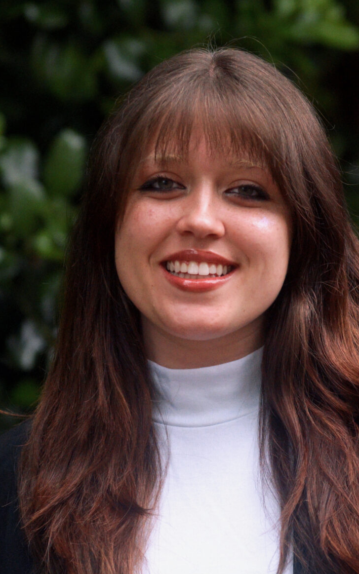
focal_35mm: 193
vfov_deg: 10.9
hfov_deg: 6.8
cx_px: 189
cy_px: 355
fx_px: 3021
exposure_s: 1/8000
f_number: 2.8
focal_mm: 86
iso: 5600
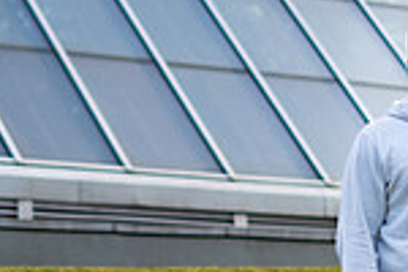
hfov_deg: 10.6
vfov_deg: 7.1
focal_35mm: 193
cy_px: -56
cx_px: 44
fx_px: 2187
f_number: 1.8
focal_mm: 50
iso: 100
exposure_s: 1/1600
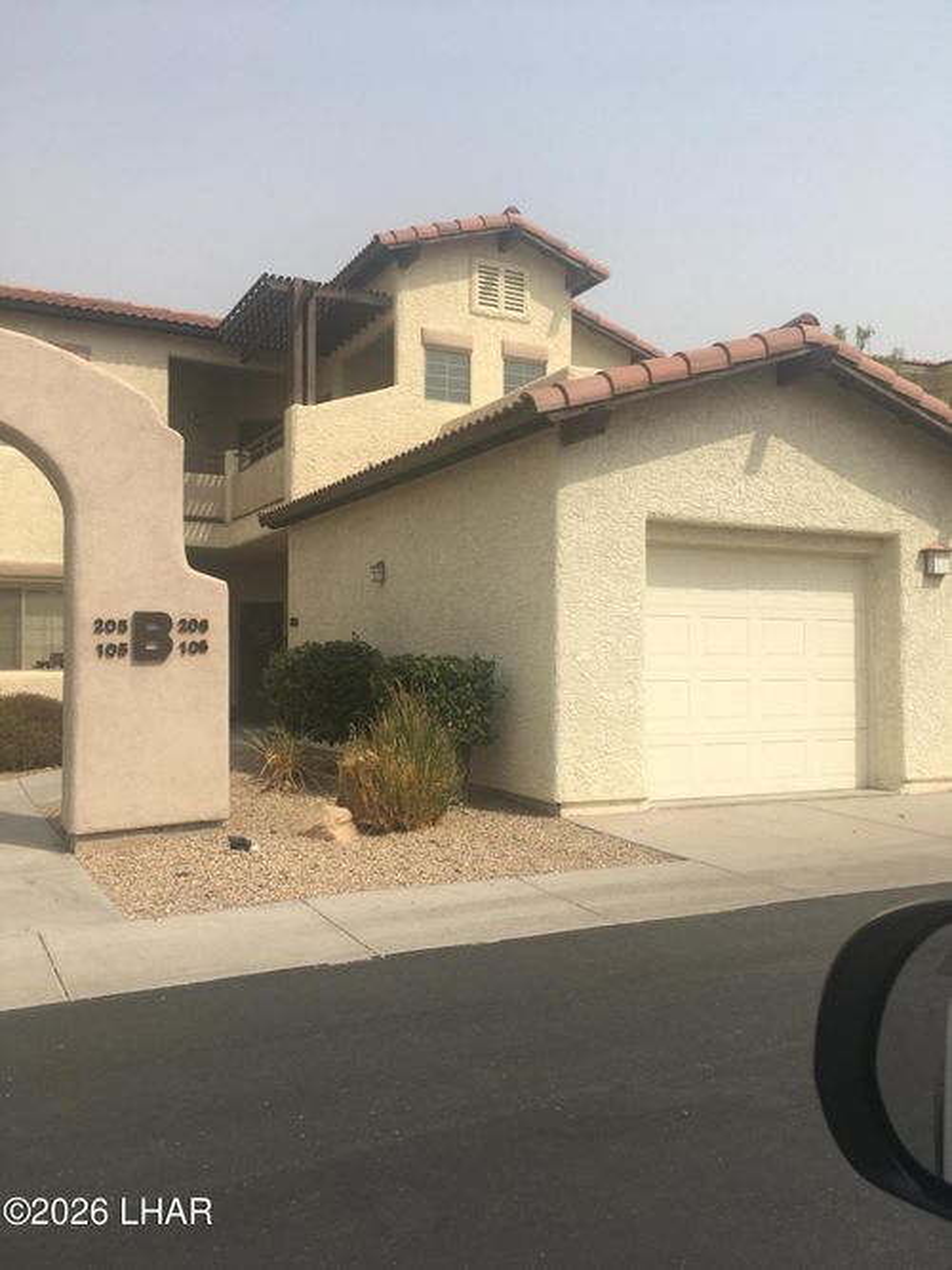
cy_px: 635
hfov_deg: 48.2
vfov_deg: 61.7
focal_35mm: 29
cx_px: 476
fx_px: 1064
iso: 25
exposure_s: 1/2079
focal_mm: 4.15
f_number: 2.2
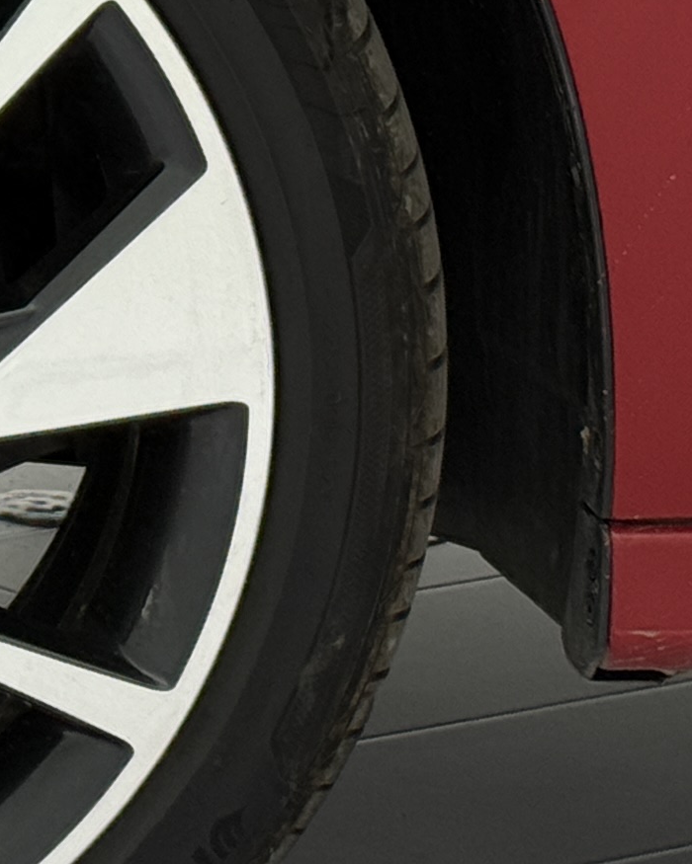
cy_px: -123
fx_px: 5530
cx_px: -604
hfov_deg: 7.0
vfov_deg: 8.9
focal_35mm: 216
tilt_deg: -7.4
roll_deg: -0.5
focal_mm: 6.76
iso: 100
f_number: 1.78
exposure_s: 1/270
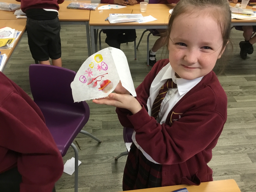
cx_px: 128
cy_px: 96
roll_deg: -3.2
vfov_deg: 45.4
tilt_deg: -36.6
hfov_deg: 58.4
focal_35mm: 31
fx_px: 229
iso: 160
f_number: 2.4
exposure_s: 1/33
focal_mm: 3.3
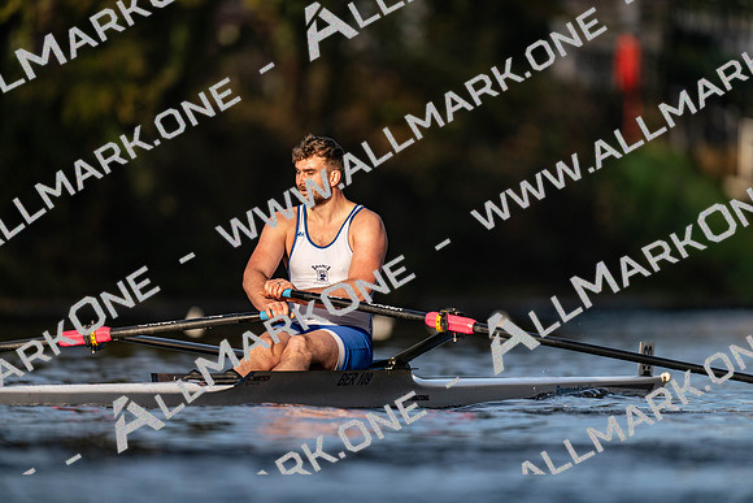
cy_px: 252
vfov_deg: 2.3
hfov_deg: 3.4
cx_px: 376
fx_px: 12552
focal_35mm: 600
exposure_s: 1/2500
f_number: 4
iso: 400
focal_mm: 600
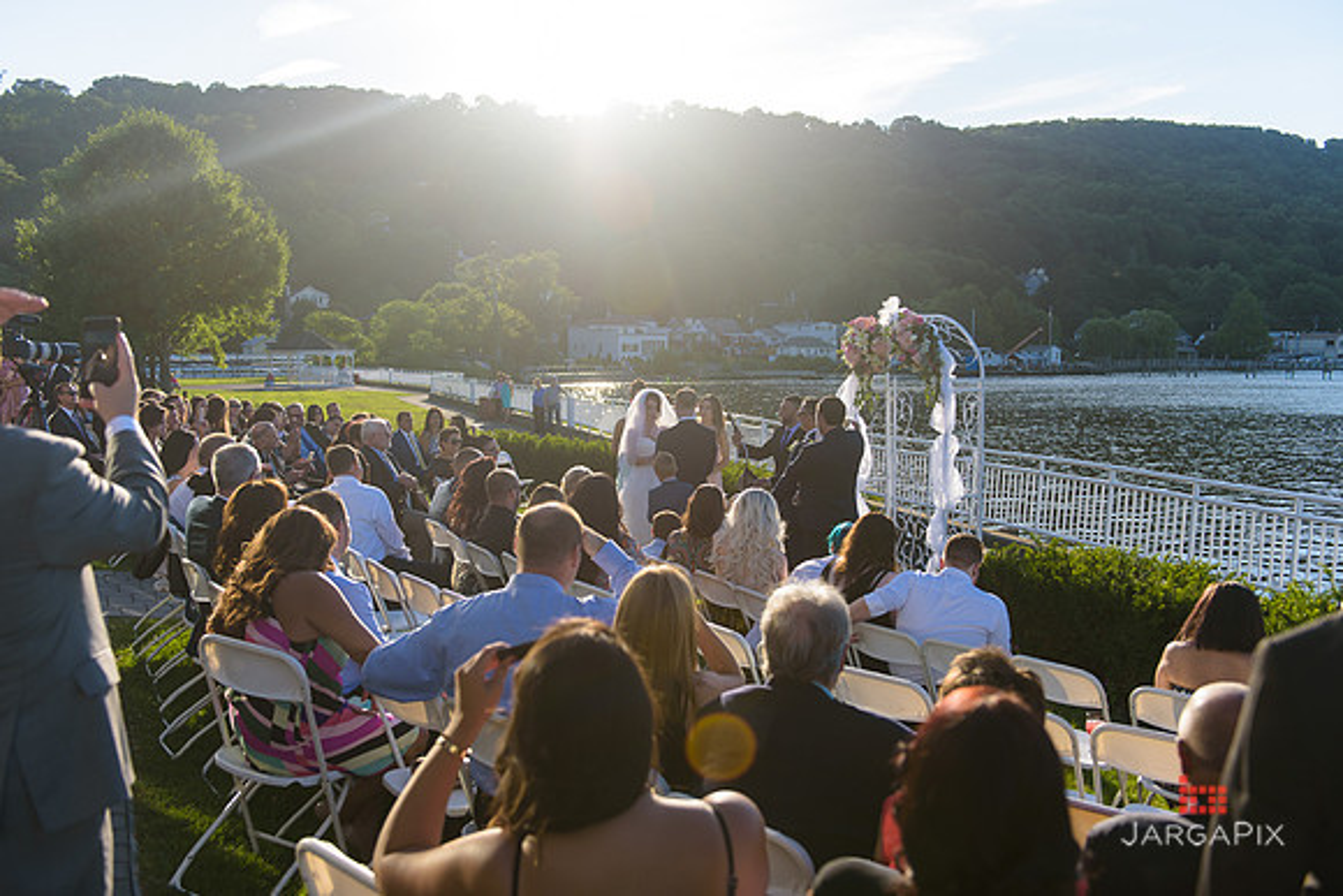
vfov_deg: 36.9
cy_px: 448
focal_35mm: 36
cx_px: 672
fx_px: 1343
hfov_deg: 53.1
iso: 200
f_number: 3.2
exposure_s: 1/1600
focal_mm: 36
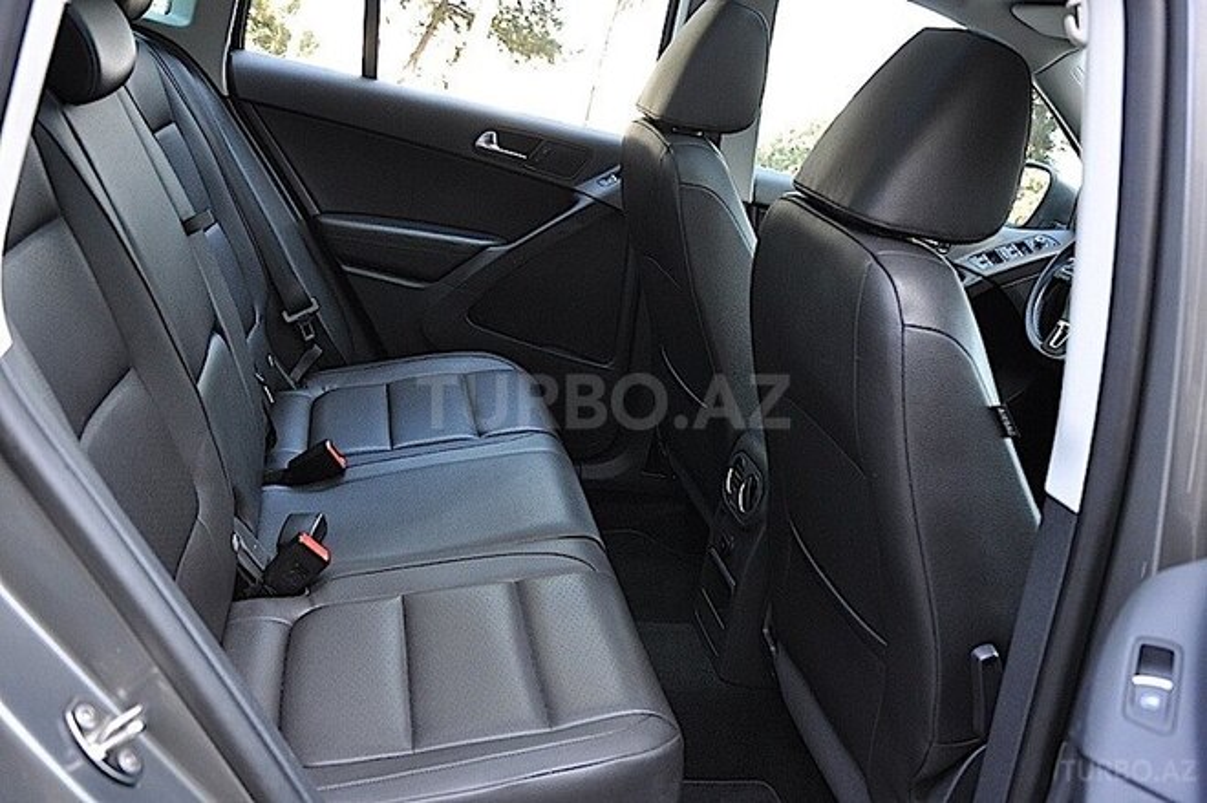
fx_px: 1206
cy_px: 402
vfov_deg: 36.8
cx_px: 604
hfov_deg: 53.2
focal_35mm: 36
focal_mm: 24
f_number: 5
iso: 640
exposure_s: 1/100
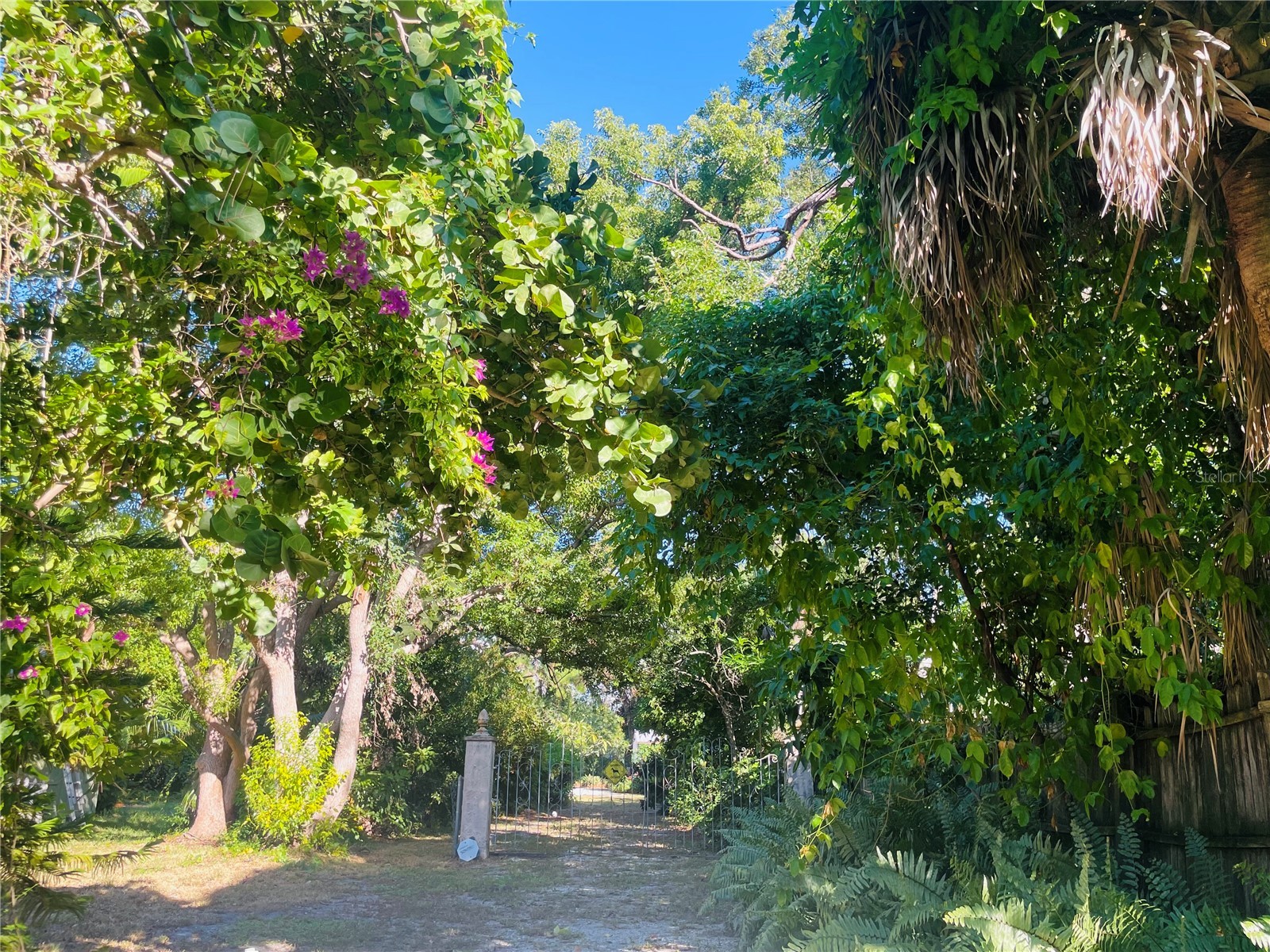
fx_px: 954
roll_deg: -0.5
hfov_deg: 67.3
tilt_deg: +18.2
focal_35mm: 26
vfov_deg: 53.1
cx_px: 635
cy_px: 476
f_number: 1.6
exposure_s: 1/354
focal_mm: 4.2
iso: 32
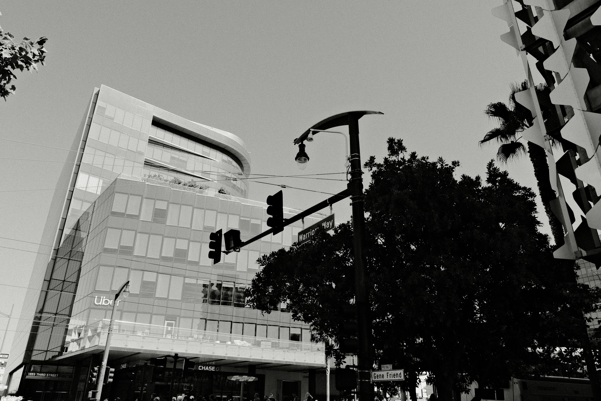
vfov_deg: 49.6
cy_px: 200
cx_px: 300
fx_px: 434
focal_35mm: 26
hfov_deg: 69.4
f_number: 5.6
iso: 500
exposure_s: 1/640
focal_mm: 17
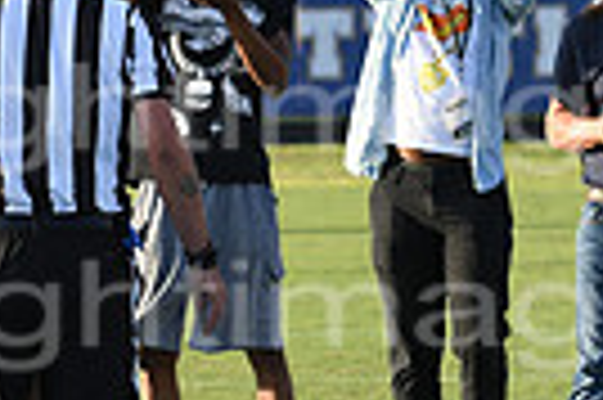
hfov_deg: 3.5
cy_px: 20
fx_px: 9803
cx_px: 153
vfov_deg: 2.3
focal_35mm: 586
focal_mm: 90
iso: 160
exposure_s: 1/500
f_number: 5.6
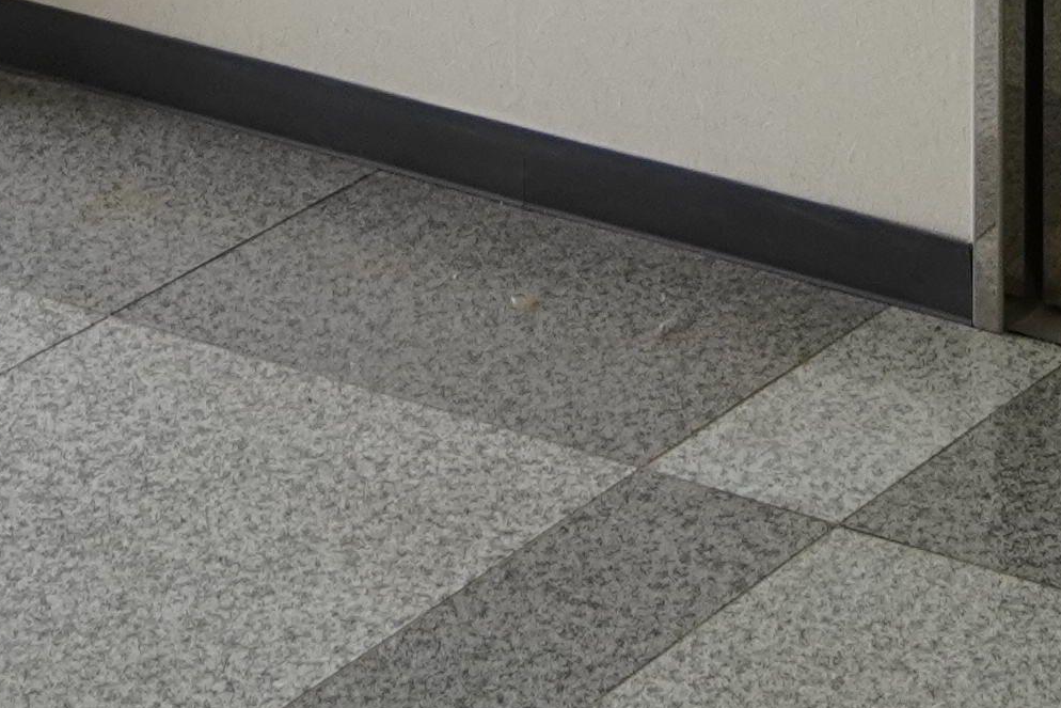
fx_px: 4804
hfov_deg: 12.4
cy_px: -1166
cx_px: 1154
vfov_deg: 7.7
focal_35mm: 163
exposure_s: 1/160
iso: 500
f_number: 4
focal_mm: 18
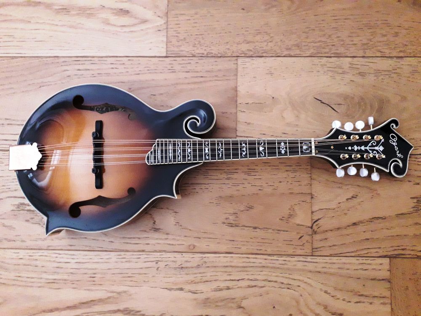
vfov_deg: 51.4
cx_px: 210
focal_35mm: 27
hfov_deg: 65.3
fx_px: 328
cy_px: 158
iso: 500
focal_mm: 3.6
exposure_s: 1/25
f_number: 1.9
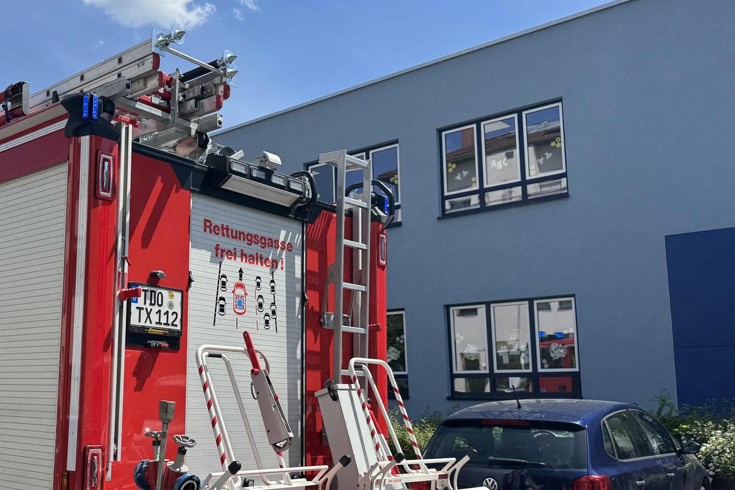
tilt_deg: +5.8
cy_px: 293
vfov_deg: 34.9
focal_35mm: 38
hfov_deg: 48.8
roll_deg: +0.6
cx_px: 188
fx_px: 776
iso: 80
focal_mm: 6.76
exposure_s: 1/4310
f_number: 1.78
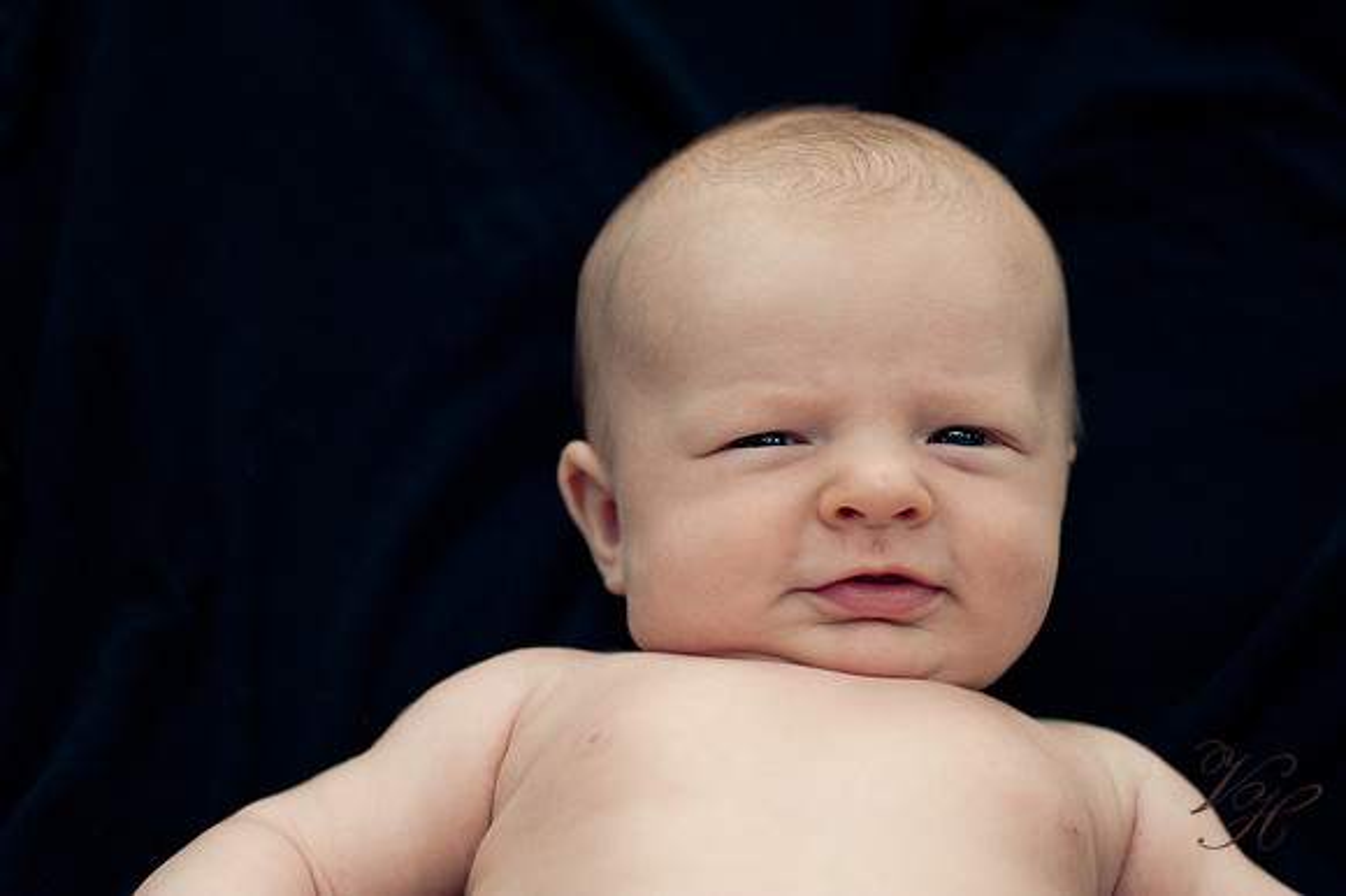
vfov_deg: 27.0
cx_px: 673
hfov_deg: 39.6
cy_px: 448
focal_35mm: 50
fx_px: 1868
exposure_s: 1/400
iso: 200
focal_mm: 50
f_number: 3.5
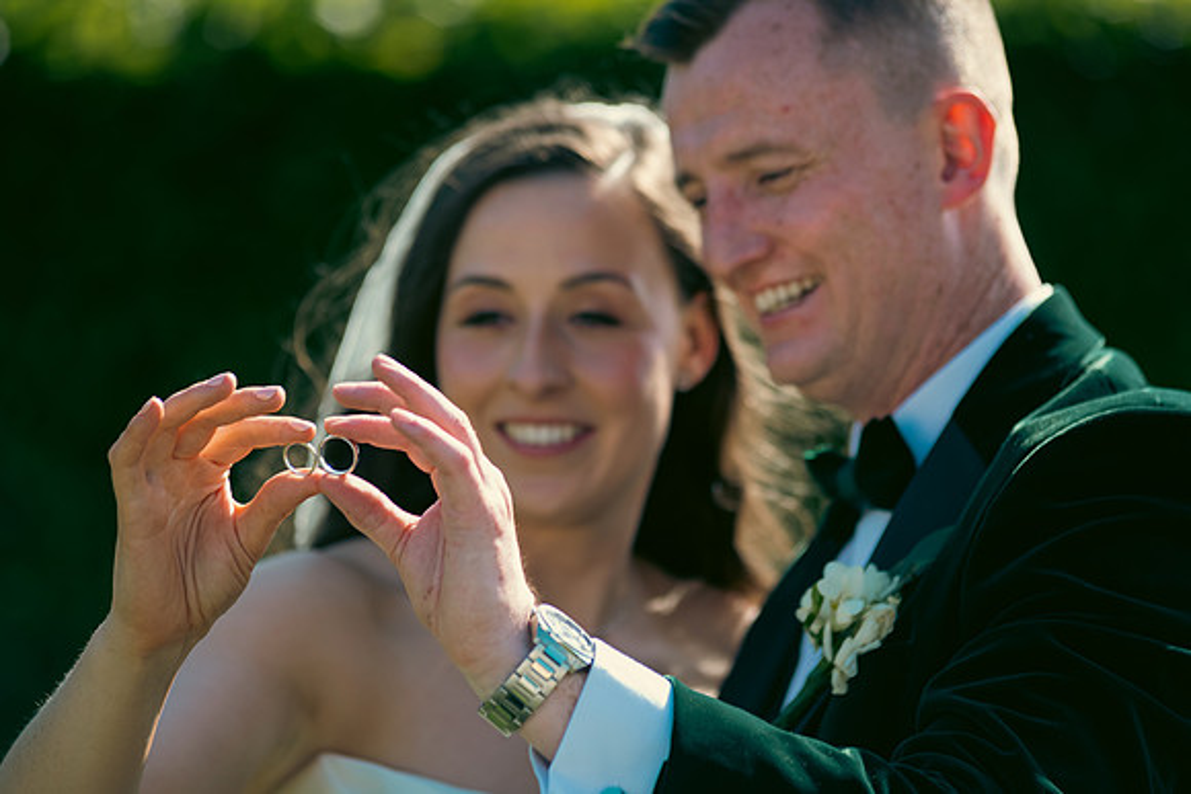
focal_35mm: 185
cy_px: 397
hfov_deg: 11.1
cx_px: 596
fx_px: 6122
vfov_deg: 7.4
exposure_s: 1/640
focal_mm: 185
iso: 200
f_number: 3.5
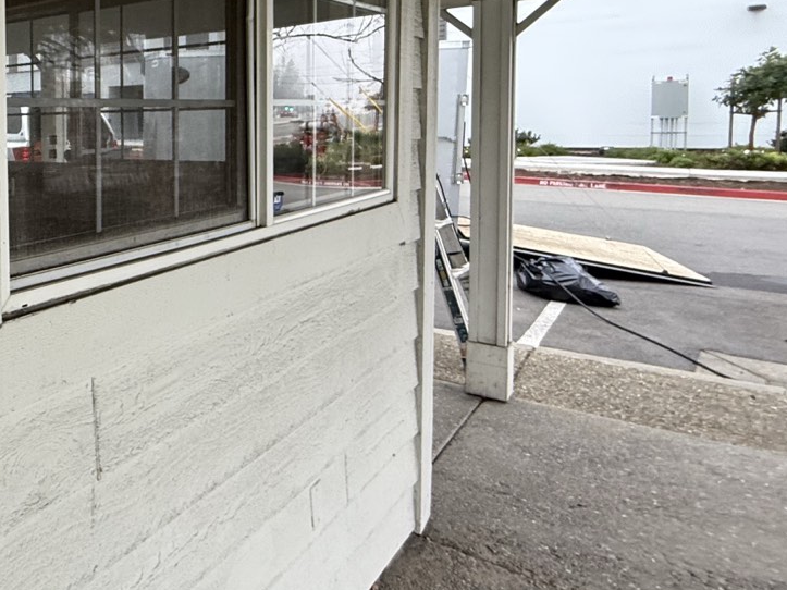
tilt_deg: -3.6
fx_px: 705
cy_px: 159
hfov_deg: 44.9
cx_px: -71
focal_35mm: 31
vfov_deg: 44.2
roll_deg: +1.6
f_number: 2.2
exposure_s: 1/99
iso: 125
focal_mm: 2.22
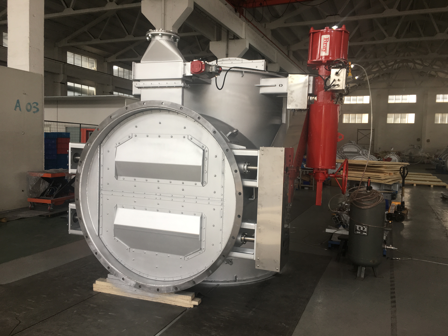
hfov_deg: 61.7
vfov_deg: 48.2
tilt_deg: -2.2
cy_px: 168
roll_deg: -1.6
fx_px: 375
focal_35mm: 29
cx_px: 224
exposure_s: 1/50
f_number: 2.2
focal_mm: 4.15
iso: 25
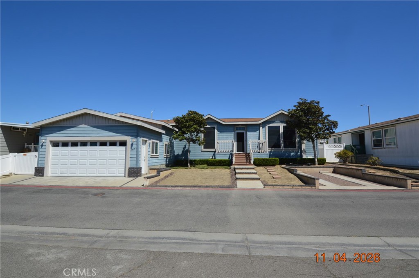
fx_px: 192
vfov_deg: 71.9
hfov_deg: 95.1
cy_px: 139
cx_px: 210
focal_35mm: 16
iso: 100
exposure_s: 1/320
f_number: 9
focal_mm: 11
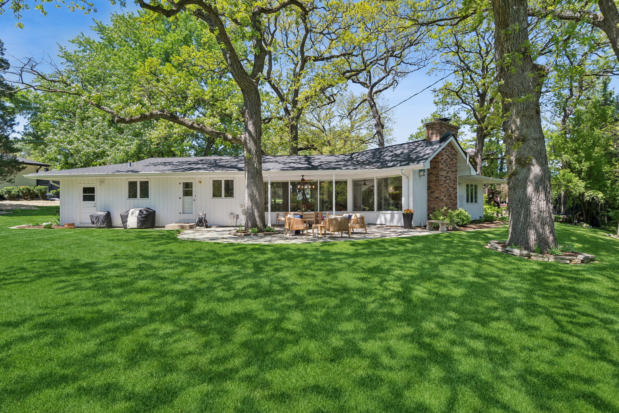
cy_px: 206
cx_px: 310
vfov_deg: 67.4
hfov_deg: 90.0
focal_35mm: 18
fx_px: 309
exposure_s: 1/320
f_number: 8
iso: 250
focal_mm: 12
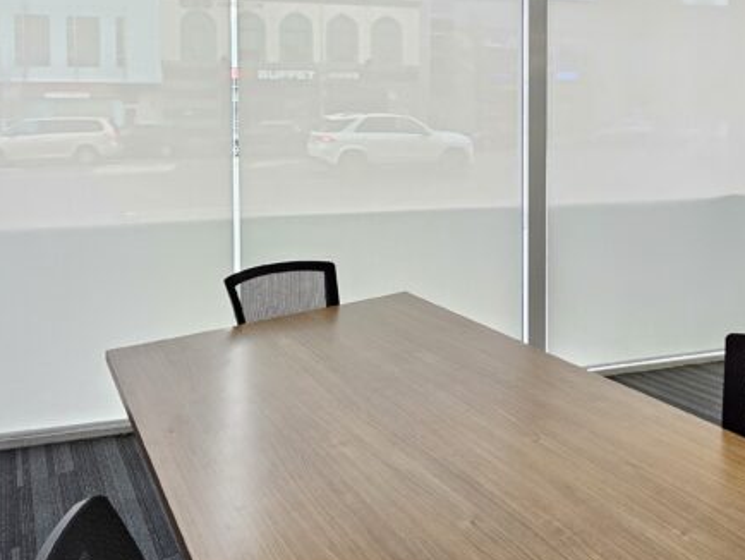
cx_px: 312
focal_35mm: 23
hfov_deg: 73.4
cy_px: 129
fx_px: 495
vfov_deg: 55.6
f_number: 2.2
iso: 320
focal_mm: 2.2
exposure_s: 1/60
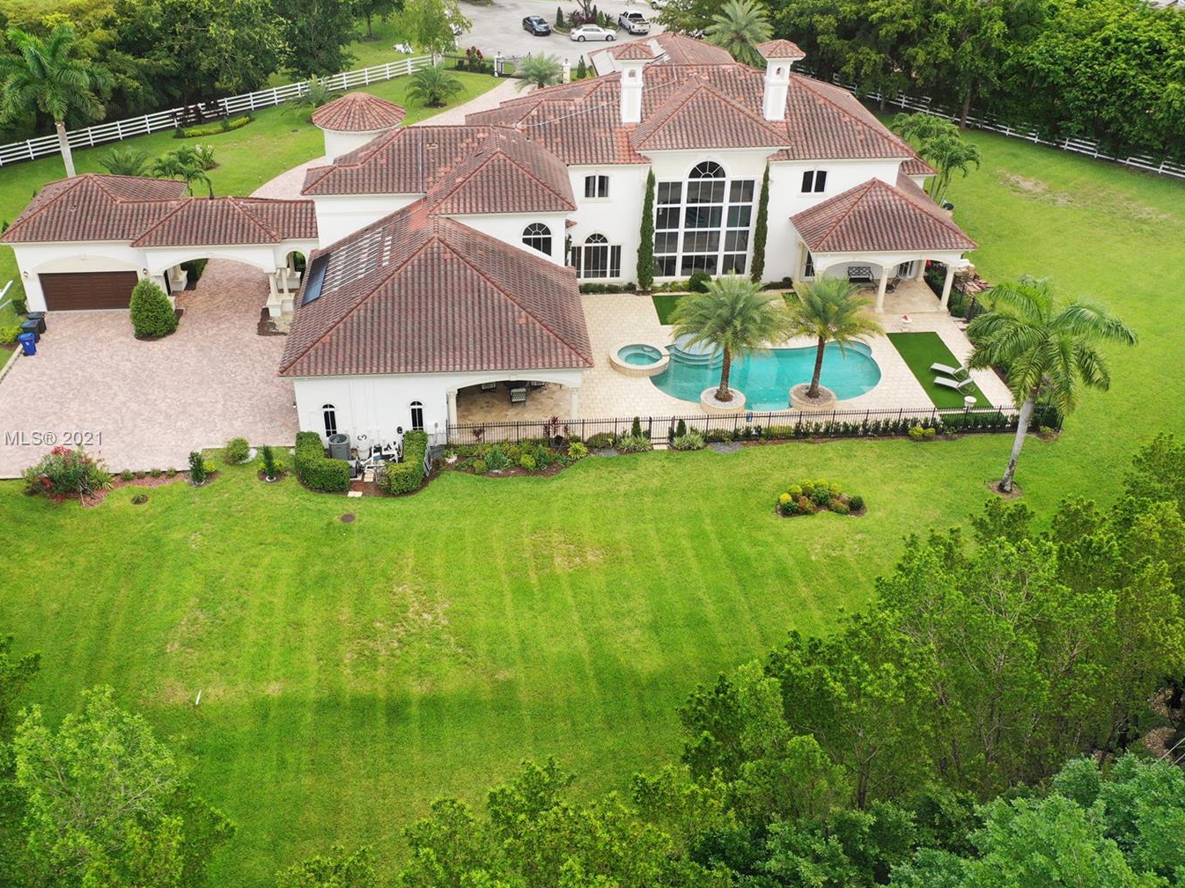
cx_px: 526
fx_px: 1095
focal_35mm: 32
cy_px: 439
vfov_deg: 44.1
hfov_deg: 56.7
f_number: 3.2
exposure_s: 1/800
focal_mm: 10.26
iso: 200
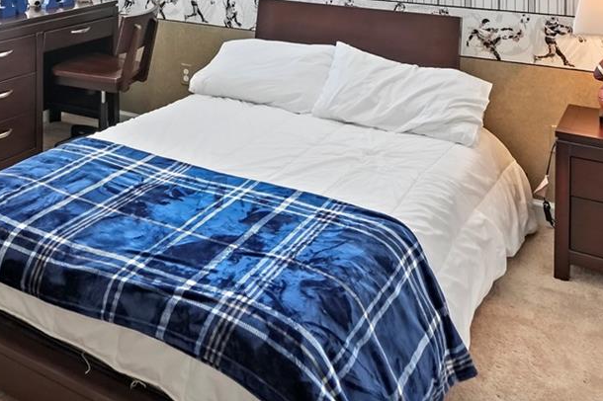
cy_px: -83
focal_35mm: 42
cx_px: 180
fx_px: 703
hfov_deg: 45.4
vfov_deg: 27.8
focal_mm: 16
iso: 1600
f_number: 5
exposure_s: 1/30
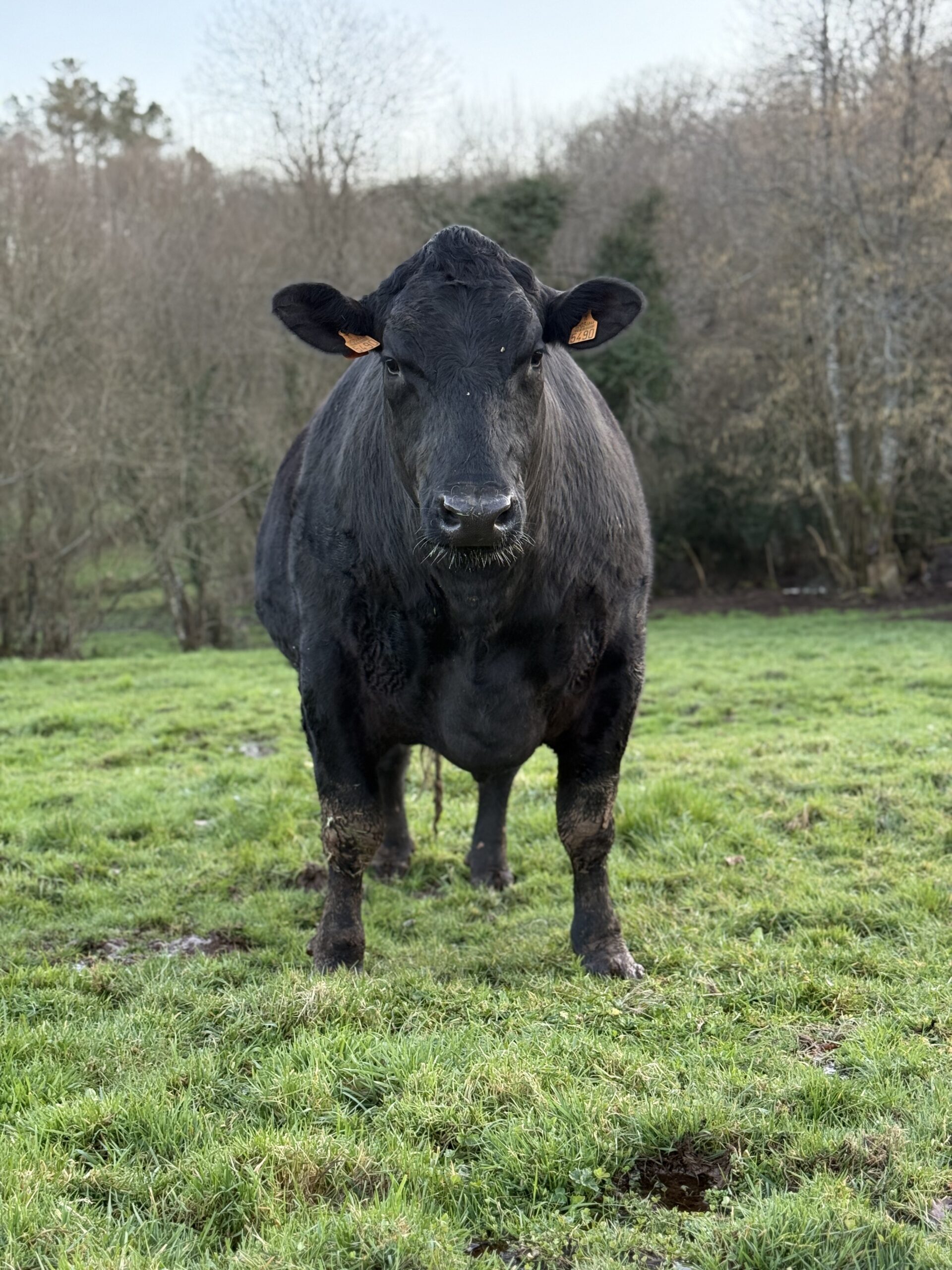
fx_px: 1760
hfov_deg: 30.3
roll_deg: +0.9
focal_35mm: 48
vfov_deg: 39.7
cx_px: 476
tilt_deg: -6.3
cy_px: 635
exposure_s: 1/102
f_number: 1.78
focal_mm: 6.76
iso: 200
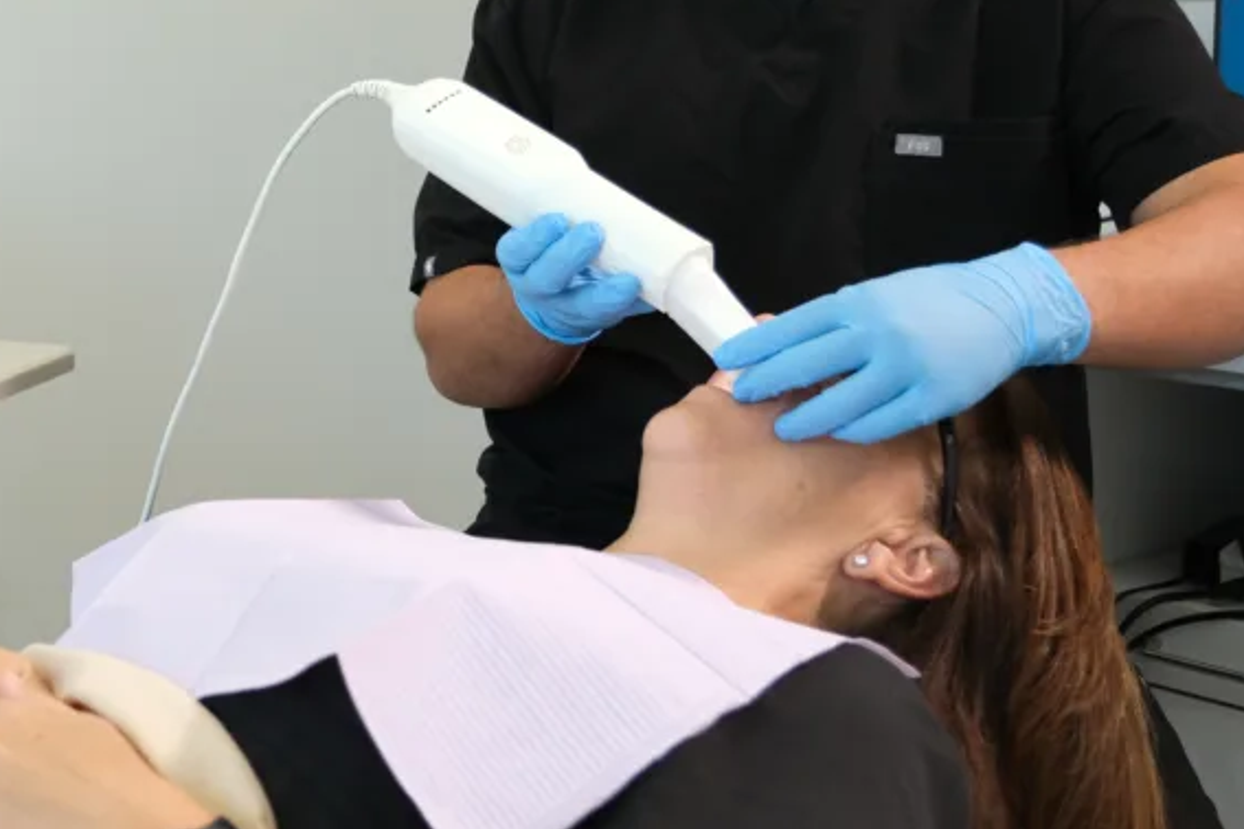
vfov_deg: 20.7
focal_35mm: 65
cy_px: 201
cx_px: 143
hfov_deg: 29.8
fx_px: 2246
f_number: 2.8
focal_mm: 24.2
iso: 800
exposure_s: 1/500
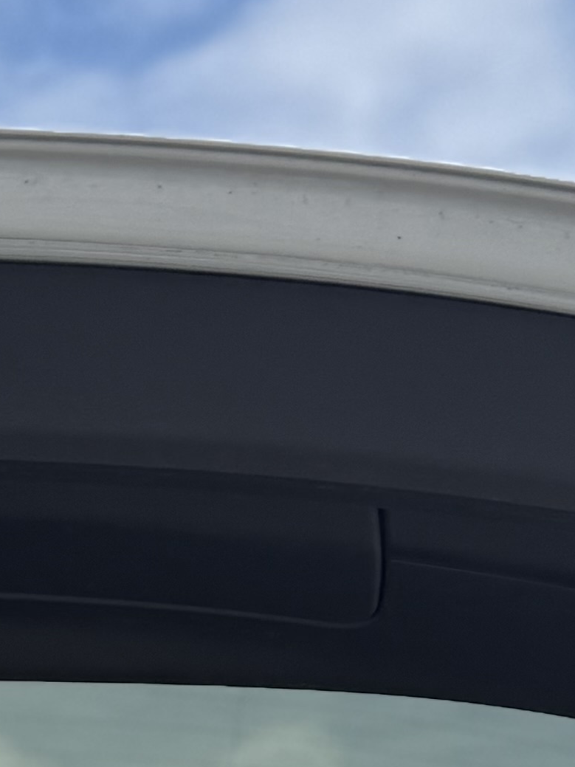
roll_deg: +0.3
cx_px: -118
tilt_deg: +0.2
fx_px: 2924
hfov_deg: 11.0
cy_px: 1403
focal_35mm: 132
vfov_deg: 13.4
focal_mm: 6.76
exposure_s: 1/4975
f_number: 1.78
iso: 80
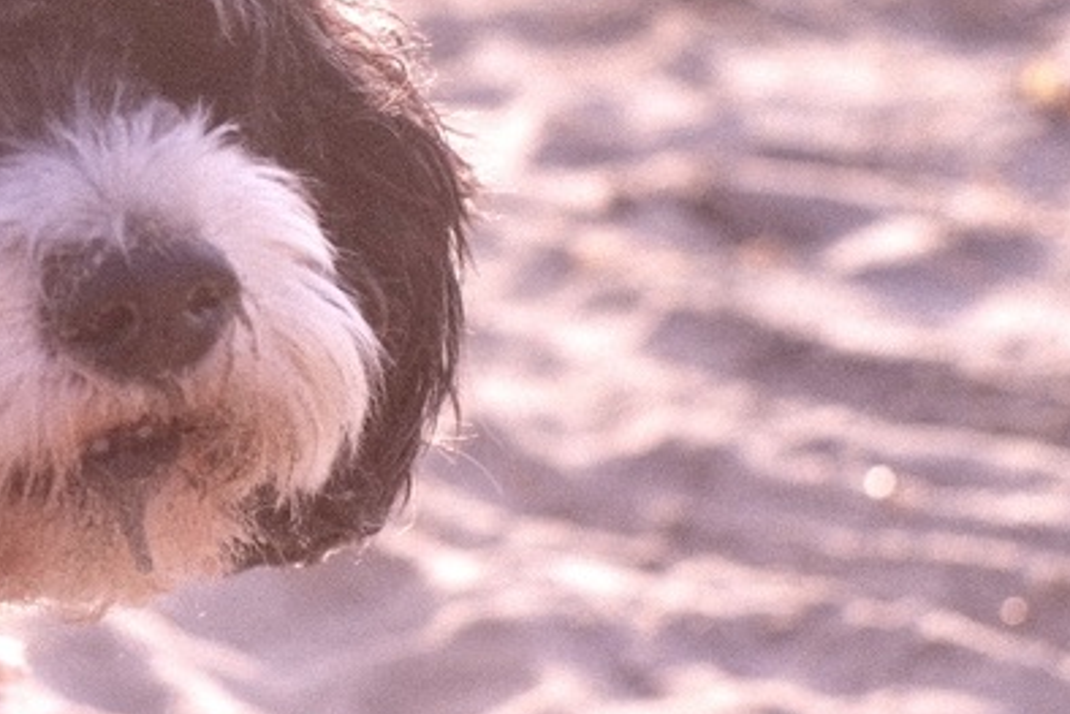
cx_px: -133
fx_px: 4341
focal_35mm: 146
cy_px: 35
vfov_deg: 9.4
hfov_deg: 13.7
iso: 160
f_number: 4
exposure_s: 1/480
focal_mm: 35
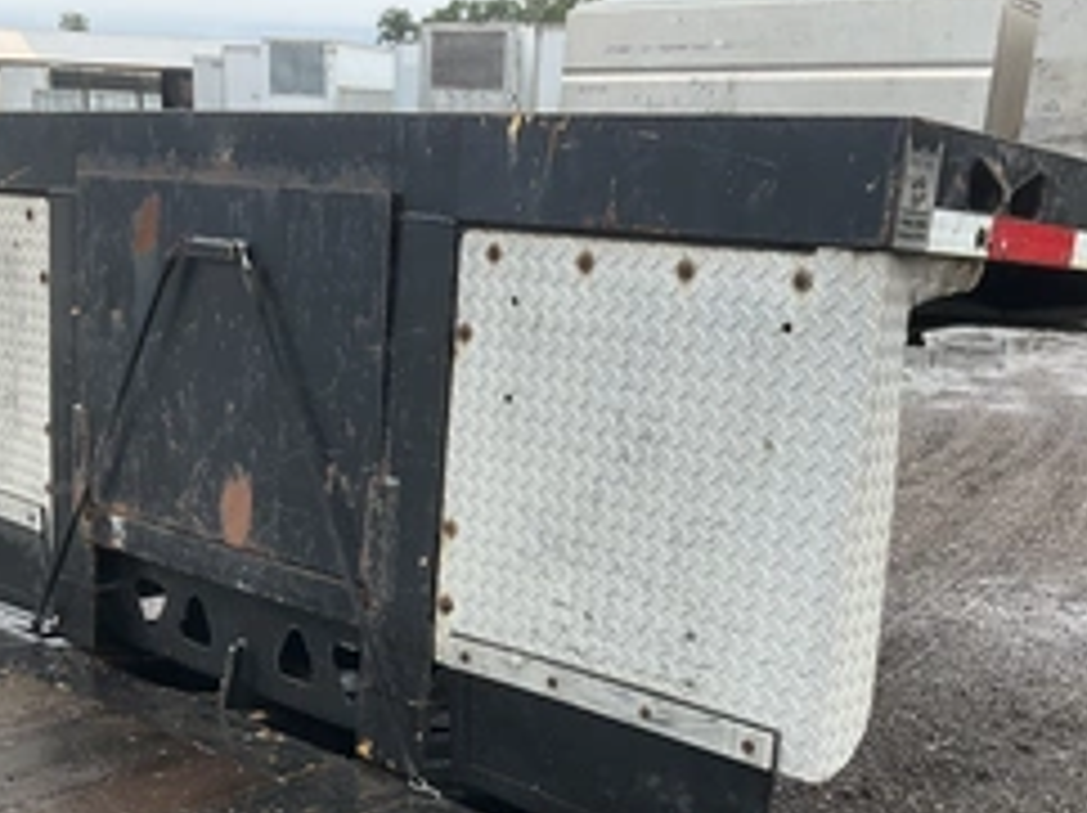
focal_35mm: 48
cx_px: 521
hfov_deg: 39.7
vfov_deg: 29.5
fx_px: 1506
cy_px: 647
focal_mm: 3
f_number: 1.8
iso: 20
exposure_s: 1/190
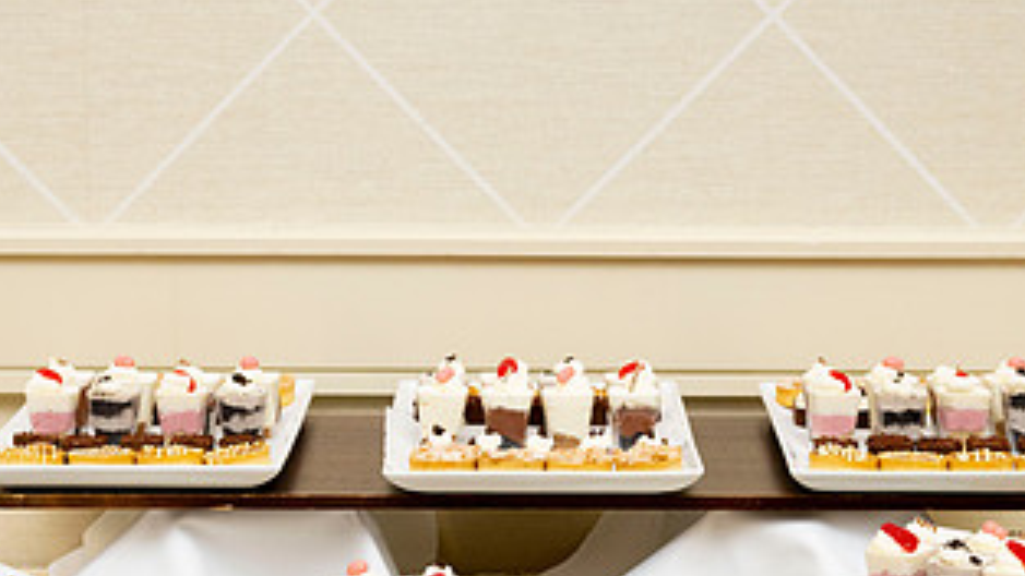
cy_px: 542
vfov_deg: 11.4
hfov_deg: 20.4
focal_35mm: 105
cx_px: 452
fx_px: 2854
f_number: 5.6
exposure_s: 1/125
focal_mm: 54
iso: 1000
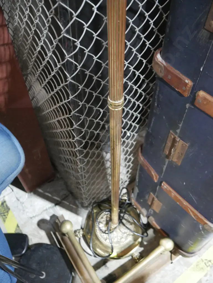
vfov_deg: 63.4
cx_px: 106
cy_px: 142
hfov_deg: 49.8
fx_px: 230
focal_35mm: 28
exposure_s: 1/40
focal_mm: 14
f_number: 3.5
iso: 3200
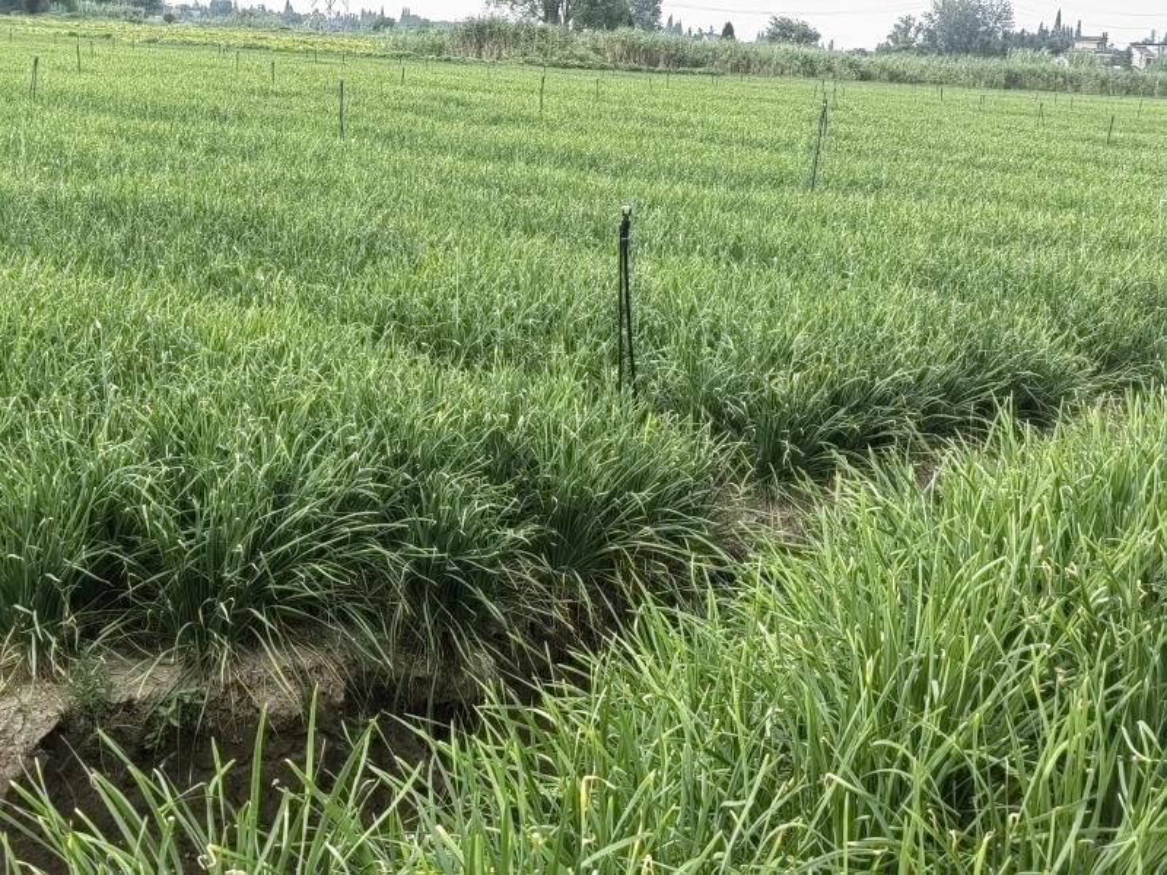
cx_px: 584
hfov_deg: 36.2
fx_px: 1787
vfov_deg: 27.5
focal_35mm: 53
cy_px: 438
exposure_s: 1/552
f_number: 1.9
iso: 50
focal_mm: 5.52
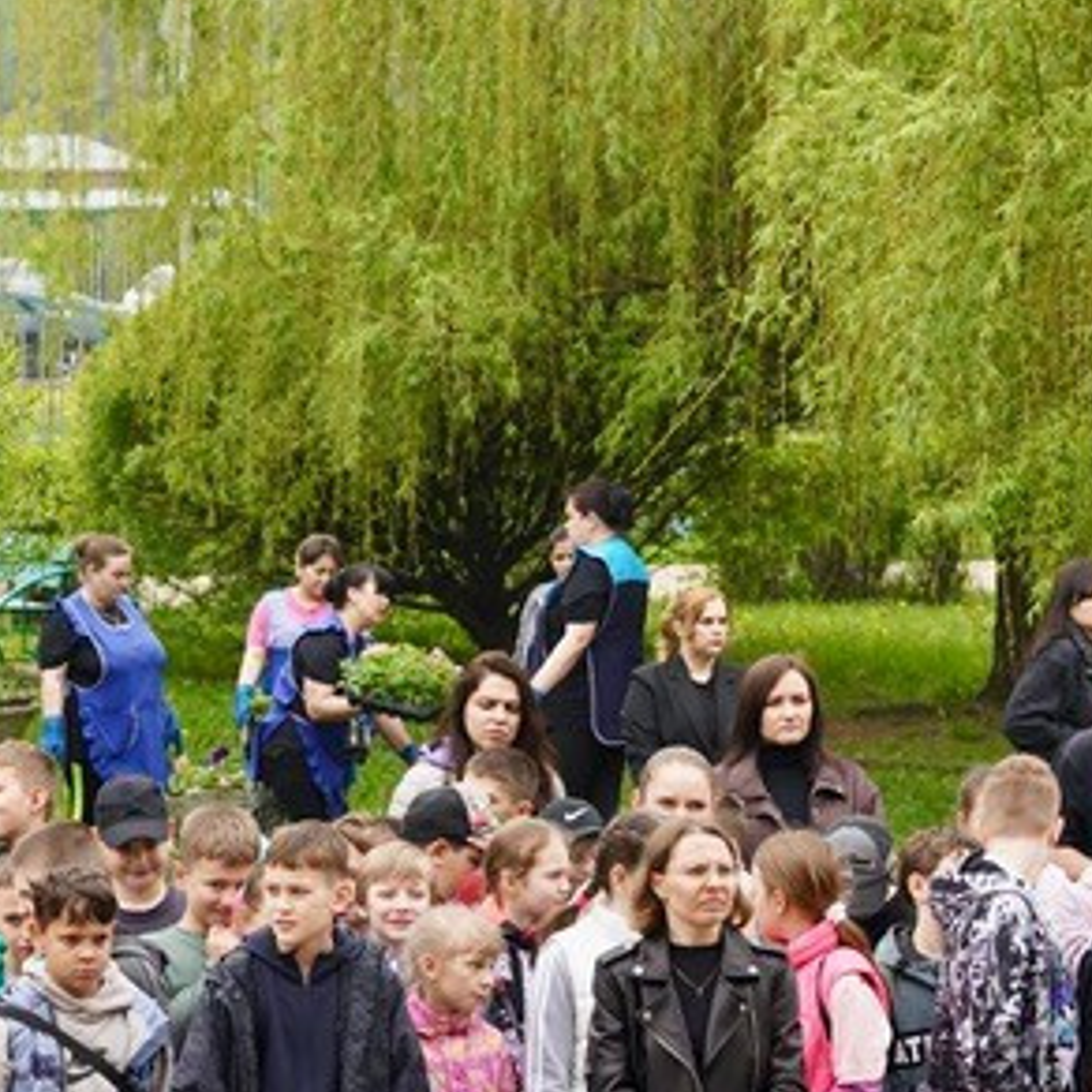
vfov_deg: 8.9
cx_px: 411
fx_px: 7029
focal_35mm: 197
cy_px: 714
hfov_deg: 8.9
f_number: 3.5
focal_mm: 62.3
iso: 100
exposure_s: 1/320
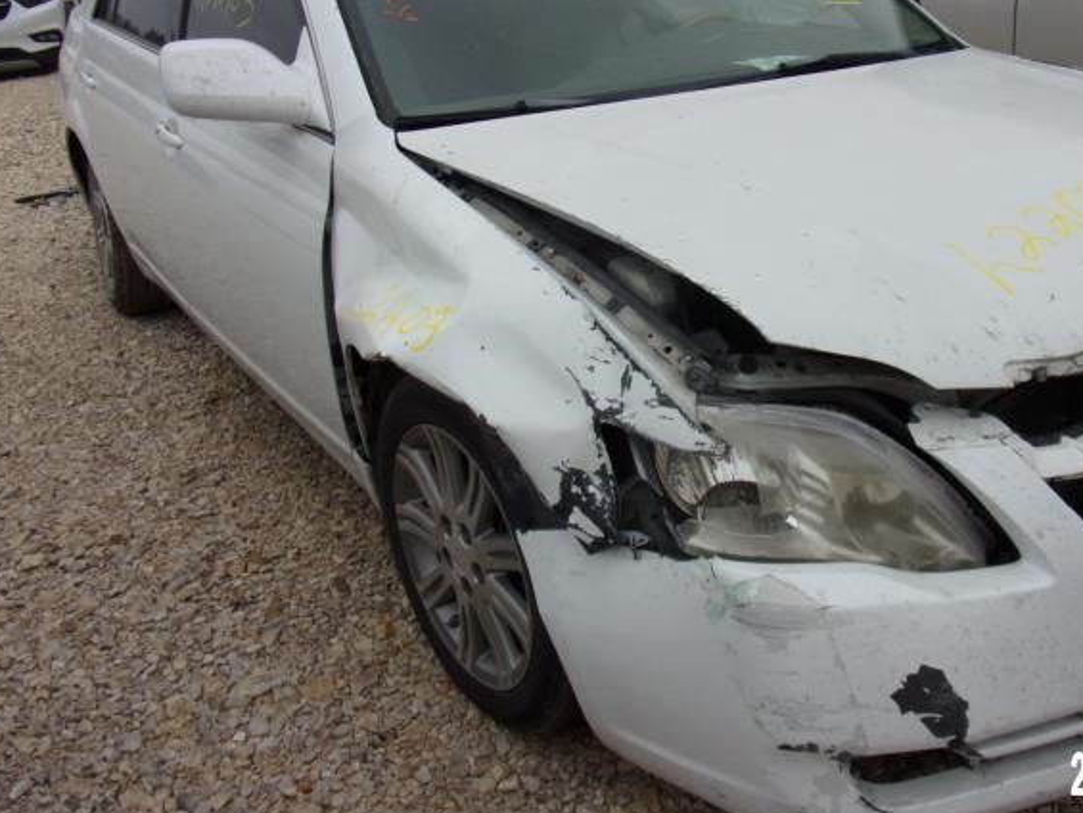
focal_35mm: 34
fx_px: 1064
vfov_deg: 41.6
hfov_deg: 52.7
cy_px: 326
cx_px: 740
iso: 80
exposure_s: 1/640
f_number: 3.3
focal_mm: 4.3
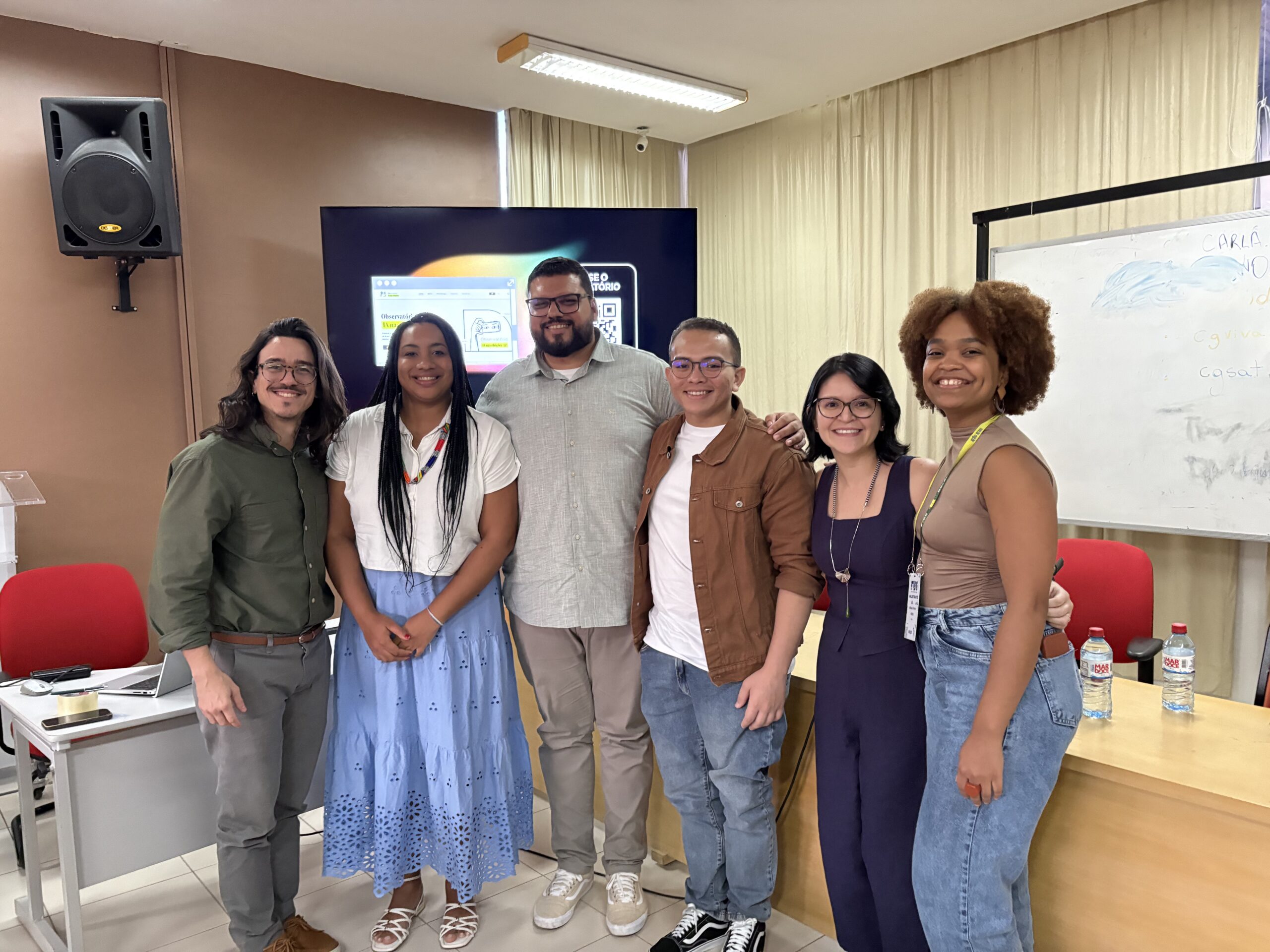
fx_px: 954
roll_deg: +2.6
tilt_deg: -3.5
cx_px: 635
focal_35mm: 26
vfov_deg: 53.1
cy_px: 476
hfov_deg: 67.3
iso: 500
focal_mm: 5.96
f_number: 1.6
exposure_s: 1/30
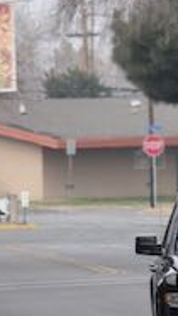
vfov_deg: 2.0
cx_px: 658
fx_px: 9209
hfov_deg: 1.1
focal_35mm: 1096
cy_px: -29
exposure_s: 1/500
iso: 220
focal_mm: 102
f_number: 5.6
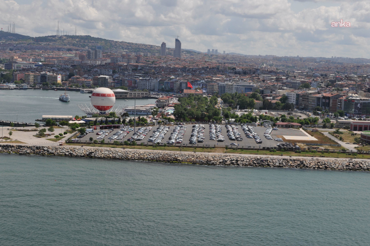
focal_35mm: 57
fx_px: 585
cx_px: 185
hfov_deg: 35.1
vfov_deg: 23.7
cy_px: 123
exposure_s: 1/400
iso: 200
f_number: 10
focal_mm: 38
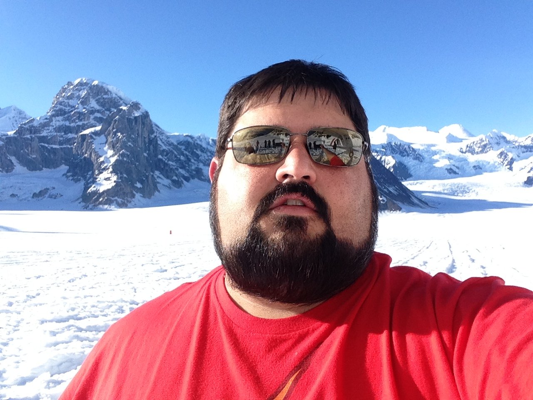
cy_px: 200
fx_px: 539
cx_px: 266
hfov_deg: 52.6
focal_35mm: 35
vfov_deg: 40.7
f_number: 2.4
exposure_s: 1/906
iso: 32
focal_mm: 2.18
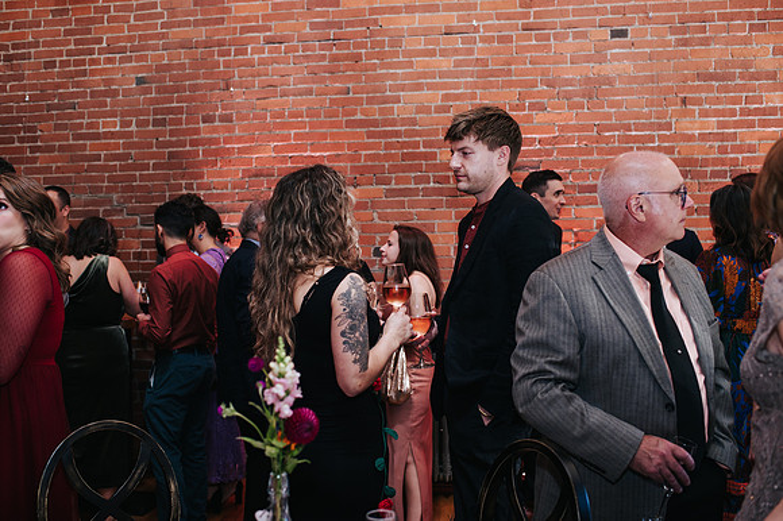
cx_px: 367
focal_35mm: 37
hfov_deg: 51.5
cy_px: 245
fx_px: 812
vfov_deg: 35.6
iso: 800
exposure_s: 1/200
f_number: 3.2
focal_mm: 35
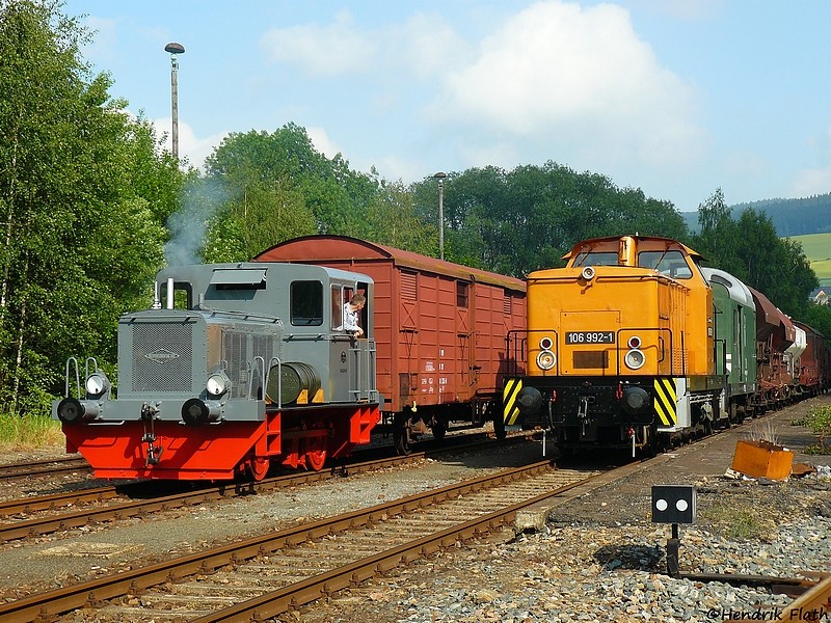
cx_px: 416
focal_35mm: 68
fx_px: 1632
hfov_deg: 28.6
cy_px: 312
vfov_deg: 21.6
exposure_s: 1/320
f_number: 3.2
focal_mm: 11.4
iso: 100
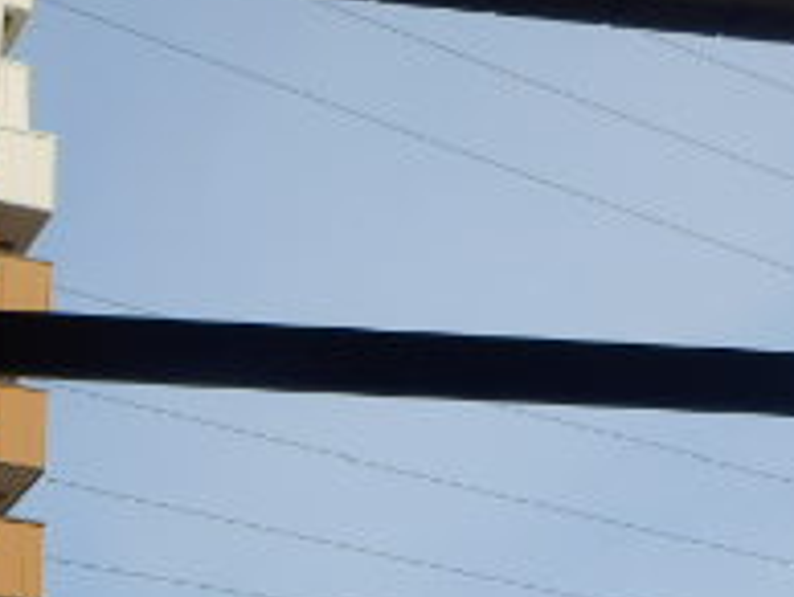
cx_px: 4
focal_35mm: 79
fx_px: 1814
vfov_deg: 16.6
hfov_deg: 23.7
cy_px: 949
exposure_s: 1/200
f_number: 7.9
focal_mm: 4.2
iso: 80
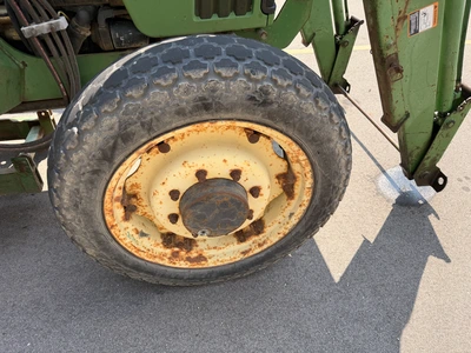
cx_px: 236
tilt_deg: -39.9
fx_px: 327
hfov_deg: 71.6
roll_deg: +1.5
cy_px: 176
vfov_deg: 56.8
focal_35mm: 24
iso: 80
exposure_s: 1/1211
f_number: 1.78
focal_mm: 6.76
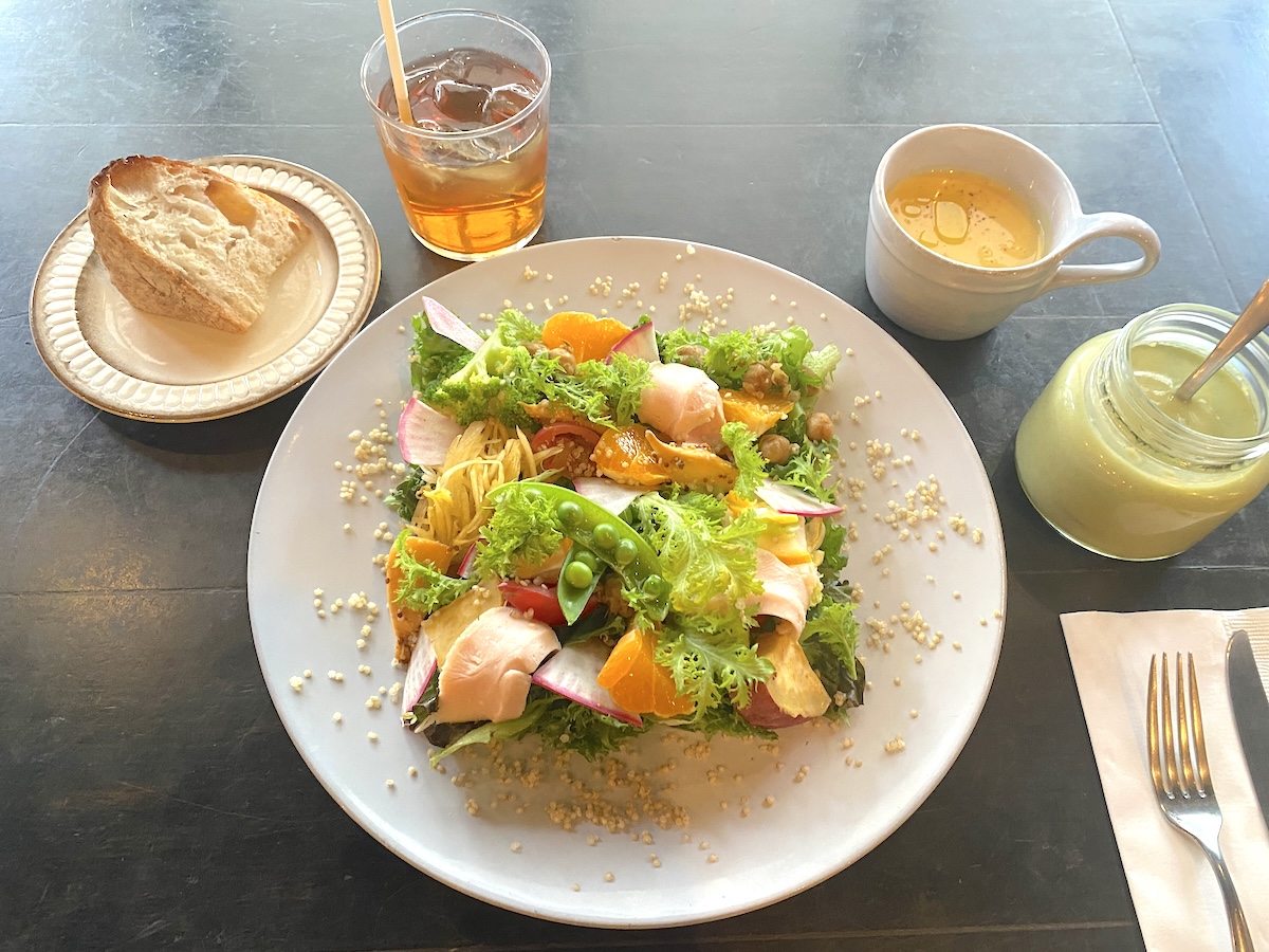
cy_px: 476
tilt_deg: -62.4
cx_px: 634
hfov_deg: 67.3
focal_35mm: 26
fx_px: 953
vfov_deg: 53.1
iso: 400
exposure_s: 1/50
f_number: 1.8
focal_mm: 4.25
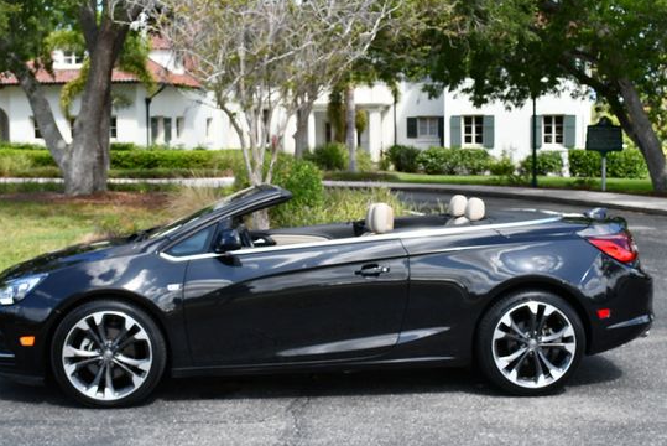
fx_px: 1057
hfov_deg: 35.0
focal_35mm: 57
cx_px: 332
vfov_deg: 23.8
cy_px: 197
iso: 200
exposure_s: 1/250
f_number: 7.1
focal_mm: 24
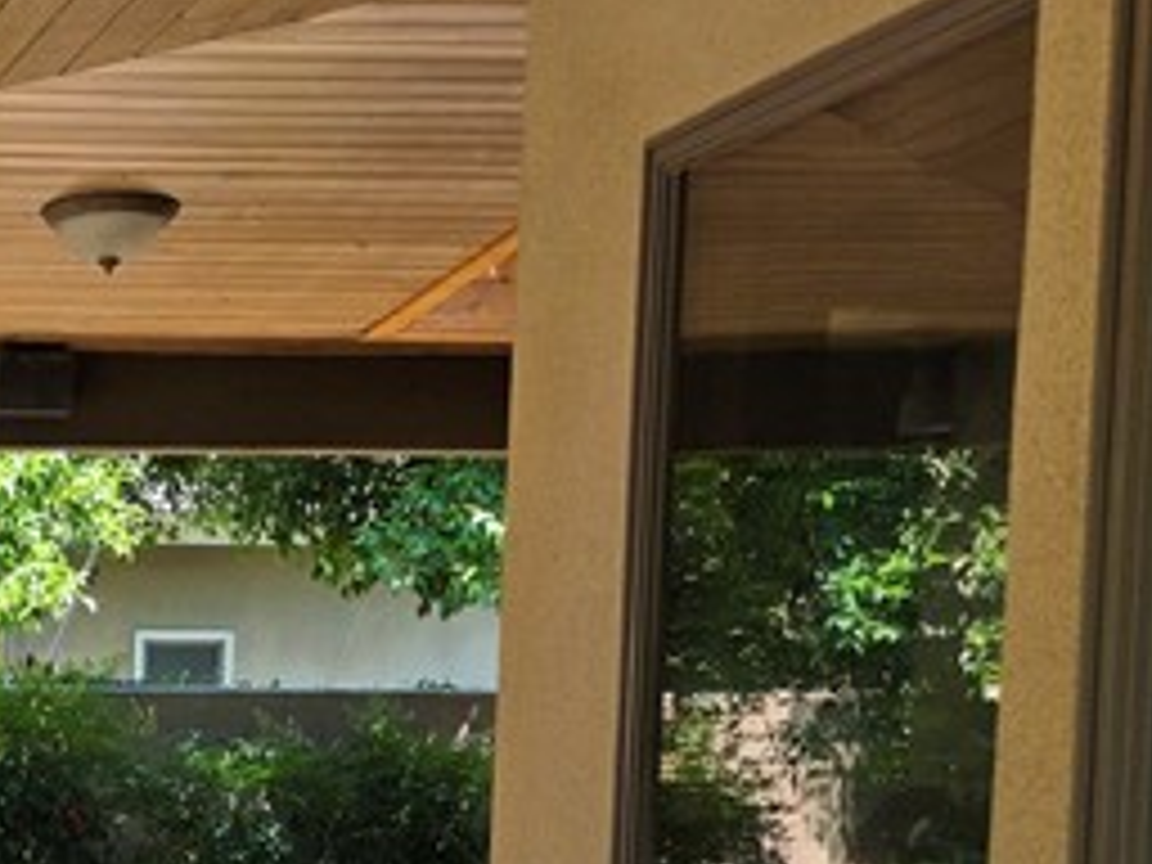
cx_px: -490
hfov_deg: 19.1
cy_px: 981
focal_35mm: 92
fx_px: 3062
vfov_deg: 15.6
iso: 25
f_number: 1.7
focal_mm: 6.3
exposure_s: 1/359
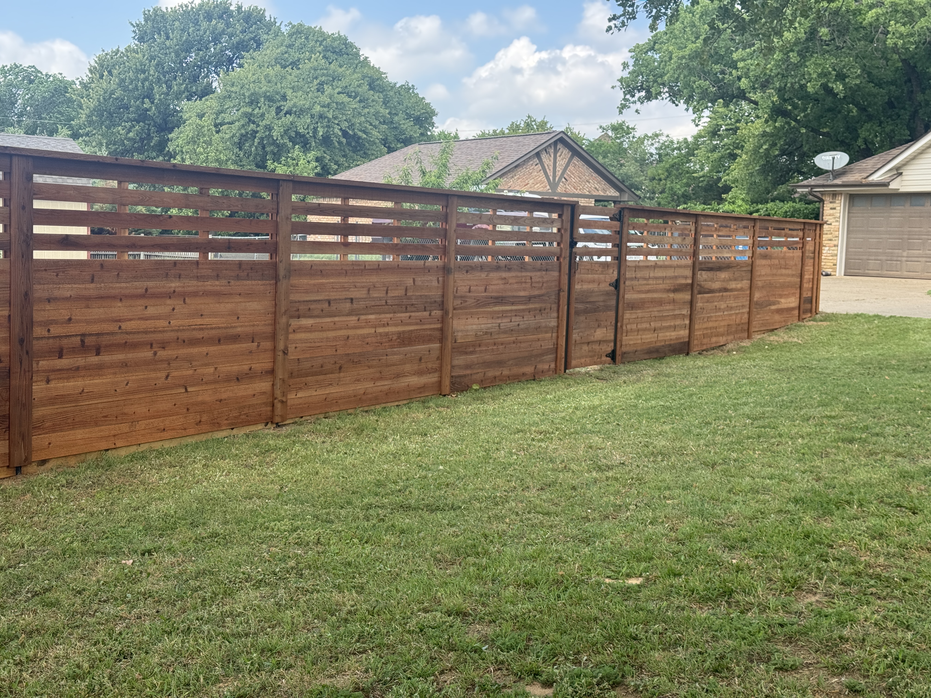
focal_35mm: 48
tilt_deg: -5.3
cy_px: 349
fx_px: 1291
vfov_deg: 30.3
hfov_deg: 39.7
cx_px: 466
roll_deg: -2.7
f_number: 1.78
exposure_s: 1/723
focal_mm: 6.76
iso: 64
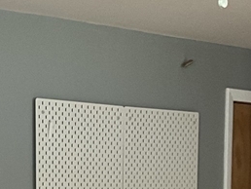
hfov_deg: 16.8
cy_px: 327
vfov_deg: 12.0
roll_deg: +1.0
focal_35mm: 115
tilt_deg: -8.6
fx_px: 835
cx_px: 15
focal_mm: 3
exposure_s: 1/60
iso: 100
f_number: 1.8
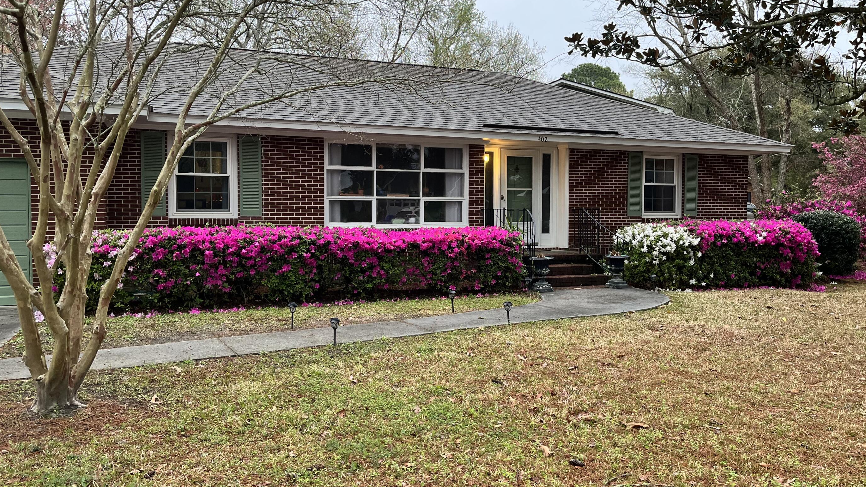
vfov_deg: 37.8
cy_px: 230
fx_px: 712
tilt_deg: -2.4
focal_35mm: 31
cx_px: 468
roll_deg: -0.4
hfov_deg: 62.5
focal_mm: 5.1
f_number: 1.6
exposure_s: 1/121
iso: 125
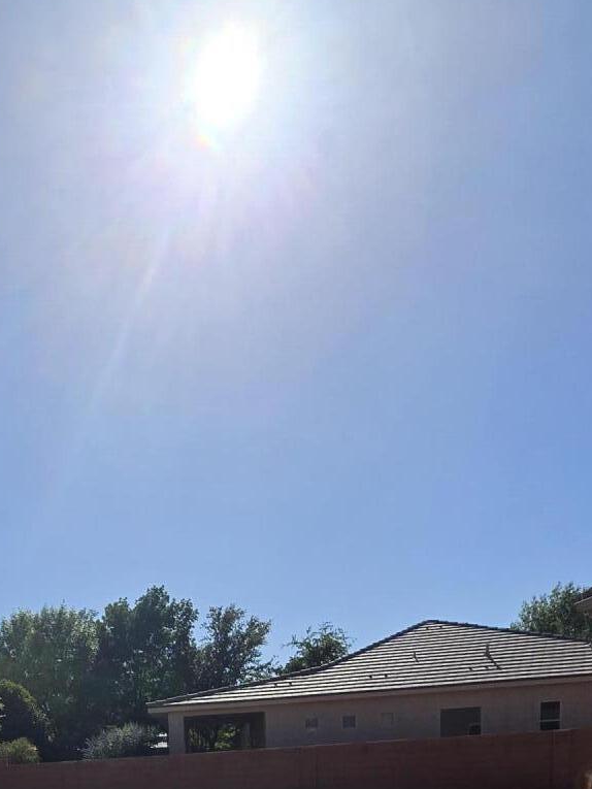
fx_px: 775
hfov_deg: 38.3
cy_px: 886
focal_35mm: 34
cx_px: 34
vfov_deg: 41.7
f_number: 2.2
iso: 50
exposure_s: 1/5883
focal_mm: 2.2
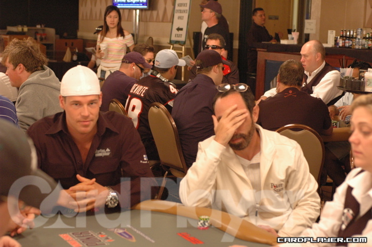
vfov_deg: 18.1
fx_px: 774
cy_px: 124
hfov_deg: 27.0
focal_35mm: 75
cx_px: 186
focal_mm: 50
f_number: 4
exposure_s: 1/60
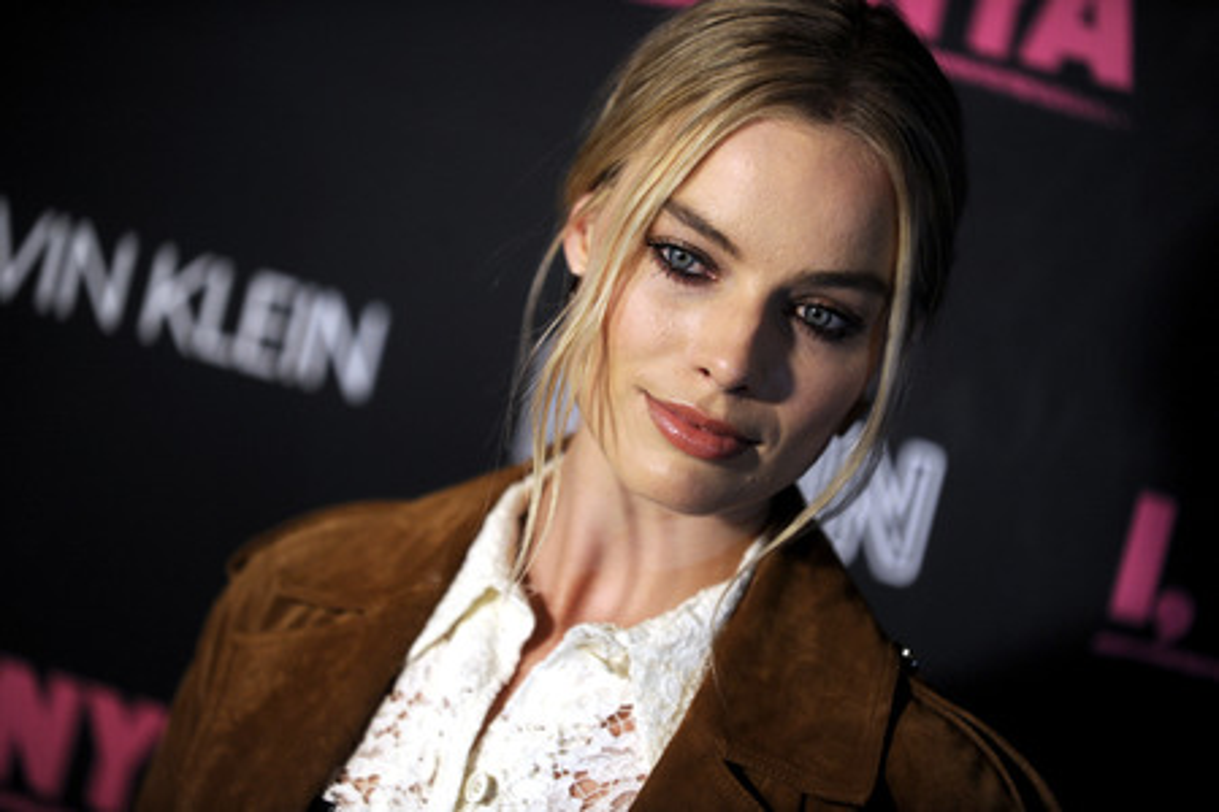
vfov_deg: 8.9
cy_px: 406
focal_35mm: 155
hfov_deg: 13.2
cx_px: 610
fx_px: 5248
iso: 1600
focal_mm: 155
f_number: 2.8
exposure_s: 1/160
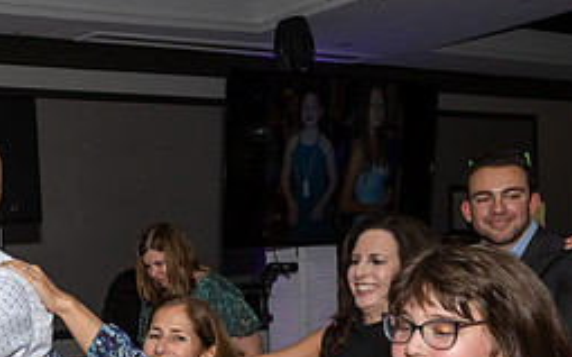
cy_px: 357
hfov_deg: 32.3
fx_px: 904
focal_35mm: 58
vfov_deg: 21.5
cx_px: -2
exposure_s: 1/250
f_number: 8
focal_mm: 17
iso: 1000
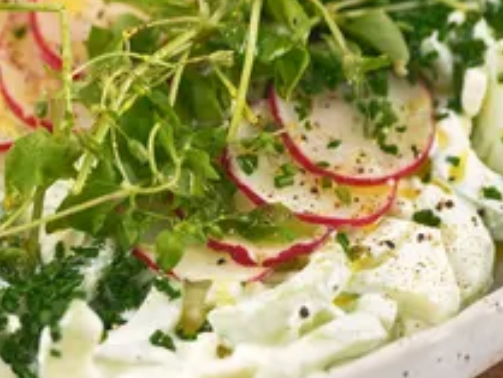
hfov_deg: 4.1
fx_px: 6921
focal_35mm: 476
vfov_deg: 3.1
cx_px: -294
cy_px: 79
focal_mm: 135
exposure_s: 1/200
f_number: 1.8
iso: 100
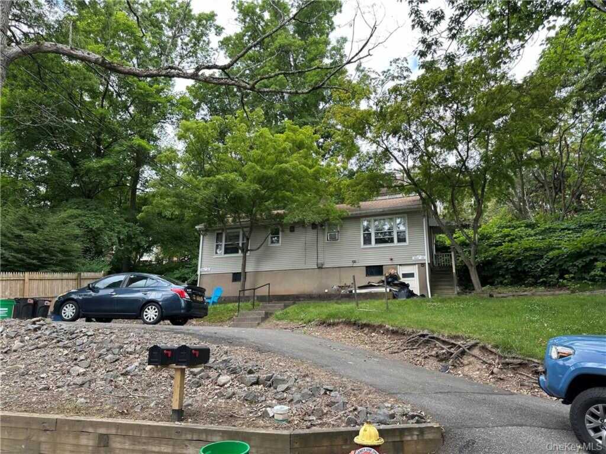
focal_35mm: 24
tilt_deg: +15.9
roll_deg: -0.7
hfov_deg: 71.6
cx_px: 303
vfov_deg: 56.8
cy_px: 227
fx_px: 420
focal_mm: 6.86
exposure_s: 1/564
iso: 80
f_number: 1.78
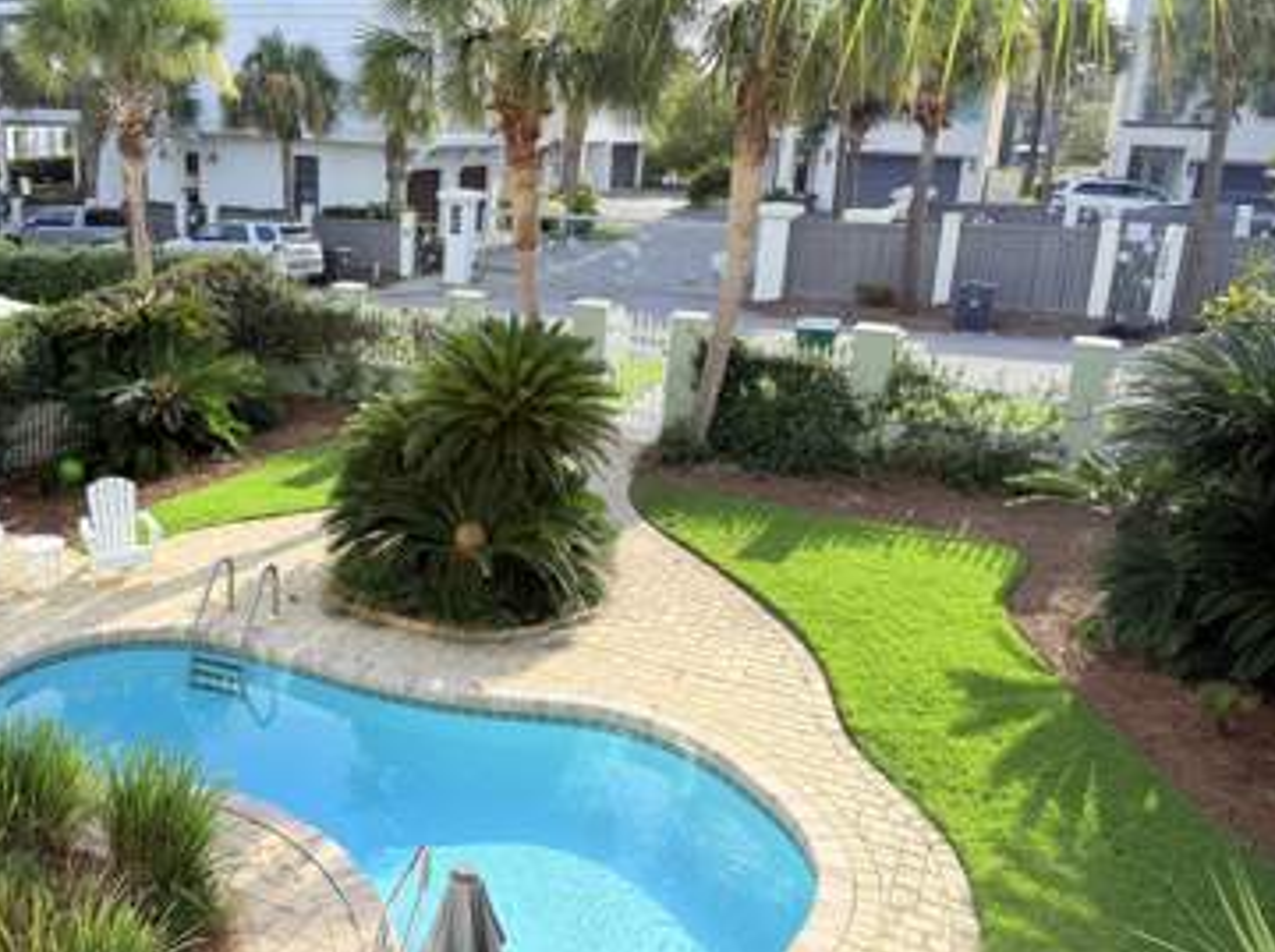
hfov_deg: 55.8
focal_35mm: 32
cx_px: 436
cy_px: 405
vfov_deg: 43.9
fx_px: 1177
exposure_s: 1/2907
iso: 100
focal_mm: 6.76
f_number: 1.78
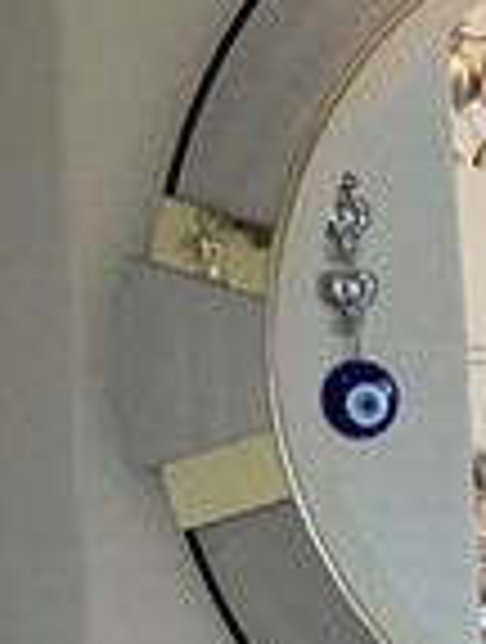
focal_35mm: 200
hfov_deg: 6.7
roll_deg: +0.9
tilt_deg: -5.1
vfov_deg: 9.7
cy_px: 820
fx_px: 3727
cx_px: 1544
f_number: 1.8
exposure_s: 1/60
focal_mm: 3.99
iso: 80
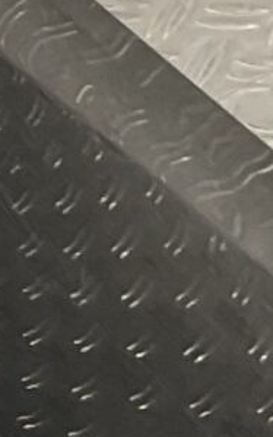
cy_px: 107
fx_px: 3129
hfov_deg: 4.4
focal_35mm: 263
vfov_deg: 8.0
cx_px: -1070
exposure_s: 1/120
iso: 20
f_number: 1.8
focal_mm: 3
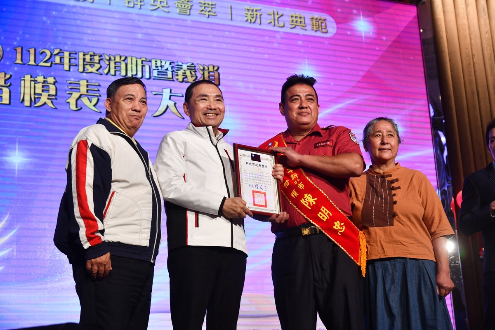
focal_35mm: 58
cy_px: 165
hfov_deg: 34.5
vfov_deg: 23.4
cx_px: 248
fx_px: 797
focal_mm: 58
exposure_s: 1/125
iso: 1250
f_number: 5.6
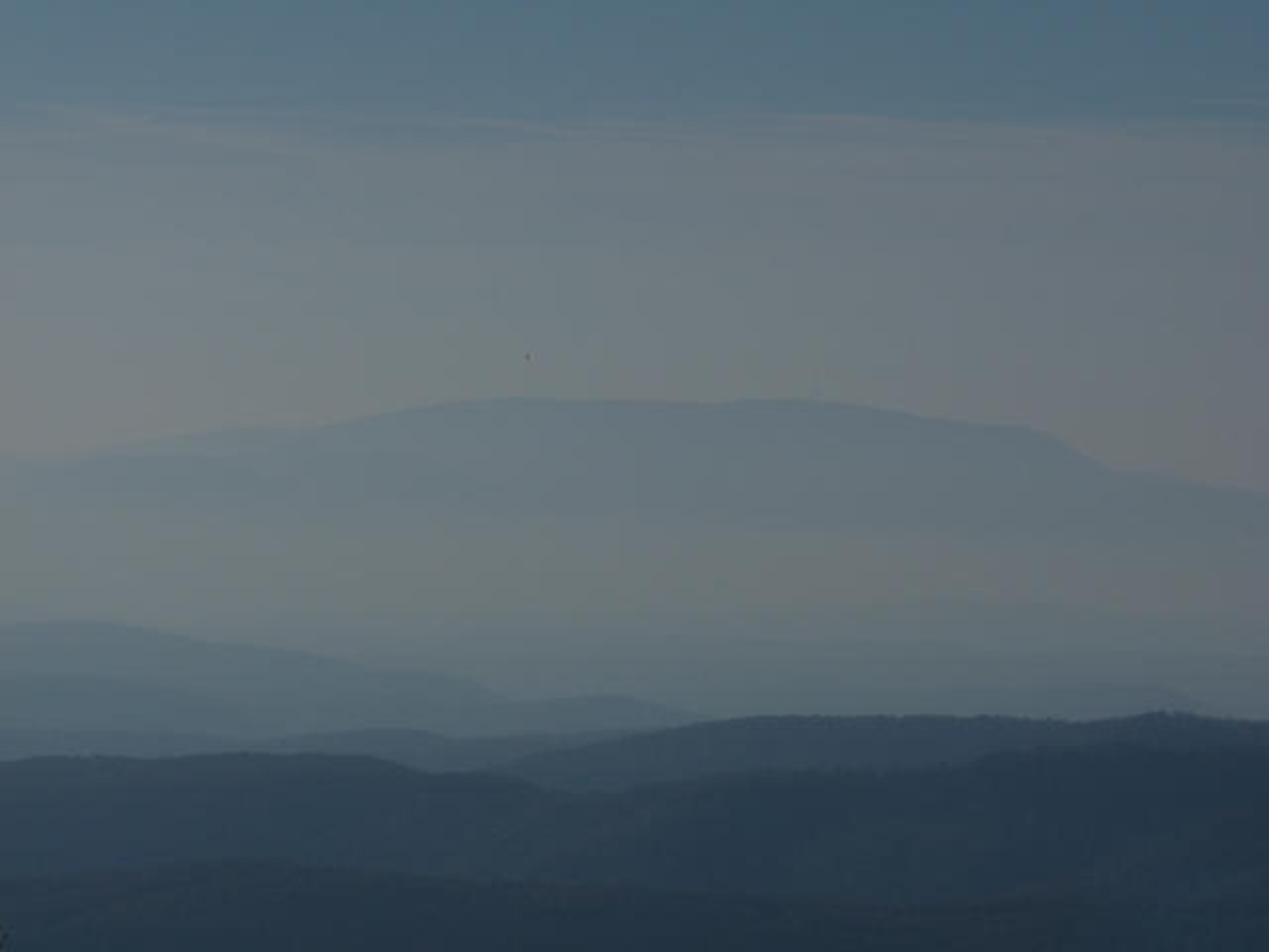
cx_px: 634
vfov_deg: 6.6
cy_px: 476
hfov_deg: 8.8
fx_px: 8212
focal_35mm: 224
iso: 100
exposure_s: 1/1600
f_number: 8
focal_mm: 39.9
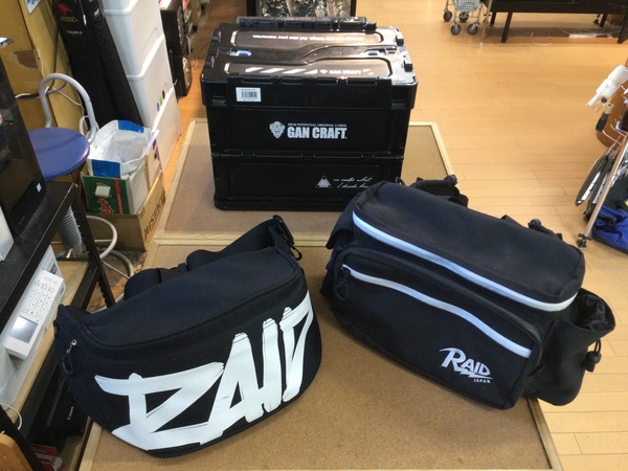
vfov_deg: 45.4
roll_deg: -1.3
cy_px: 236
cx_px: 314
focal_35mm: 31
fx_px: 562
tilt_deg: -40.7
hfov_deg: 58.4
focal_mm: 3.3
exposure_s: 1/30
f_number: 2.4
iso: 80
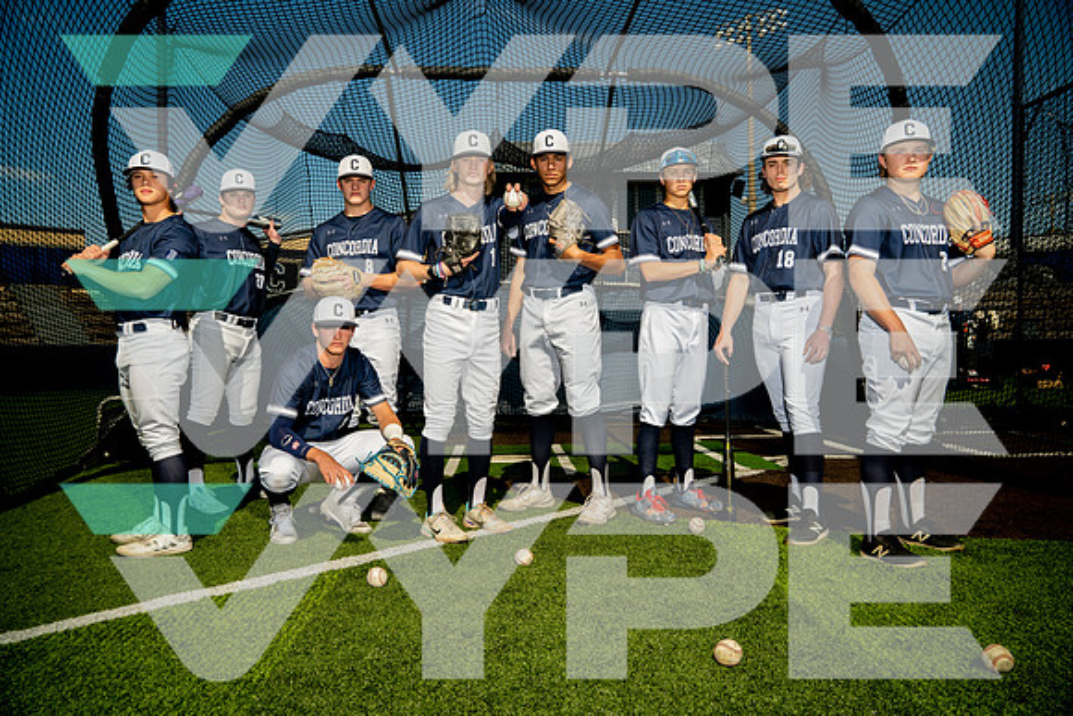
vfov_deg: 46.4
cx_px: 536
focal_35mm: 28
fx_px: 835
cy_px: 358
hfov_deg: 65.5
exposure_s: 1/250
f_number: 6.3
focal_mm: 28
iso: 100
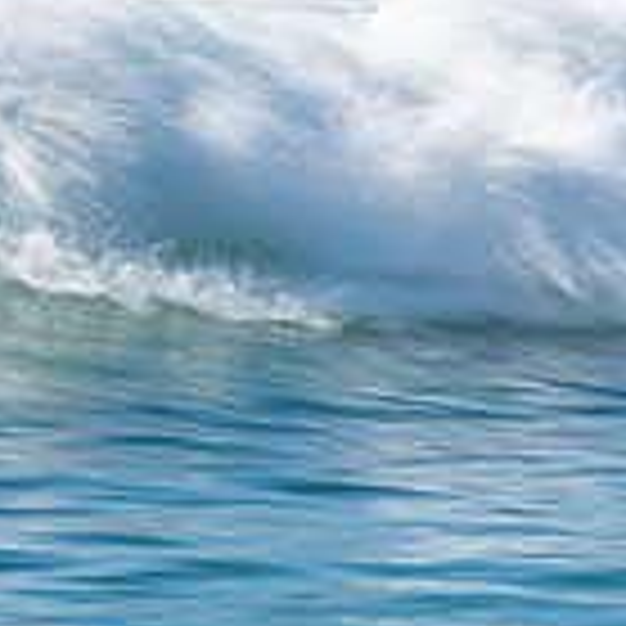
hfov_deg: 0.8
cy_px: 118
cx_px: -556
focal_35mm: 2117
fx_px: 43314
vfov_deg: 0.8
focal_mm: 500
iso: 31
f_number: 22
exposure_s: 1/20
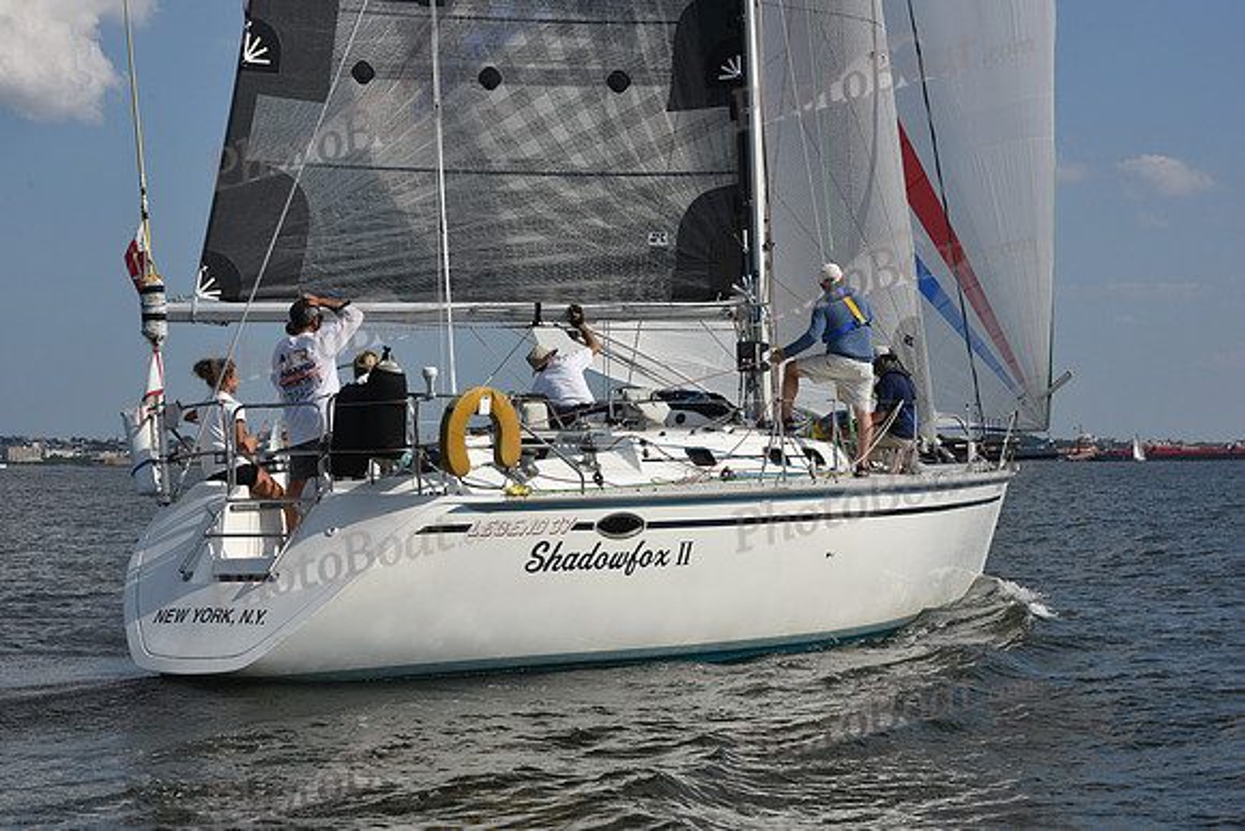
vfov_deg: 19.5
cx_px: 622
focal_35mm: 70
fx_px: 2421
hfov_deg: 28.8
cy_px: 416
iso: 250
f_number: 11
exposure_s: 1/1250
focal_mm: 70
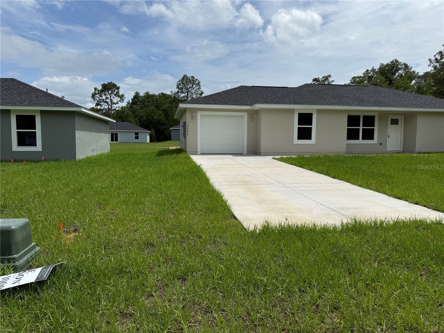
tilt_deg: -4.4
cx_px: 222
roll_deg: +0.2
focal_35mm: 24
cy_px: 166
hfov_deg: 71.6
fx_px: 308
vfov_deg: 56.8
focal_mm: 6.76
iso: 80
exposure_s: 1/9091
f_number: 1.78
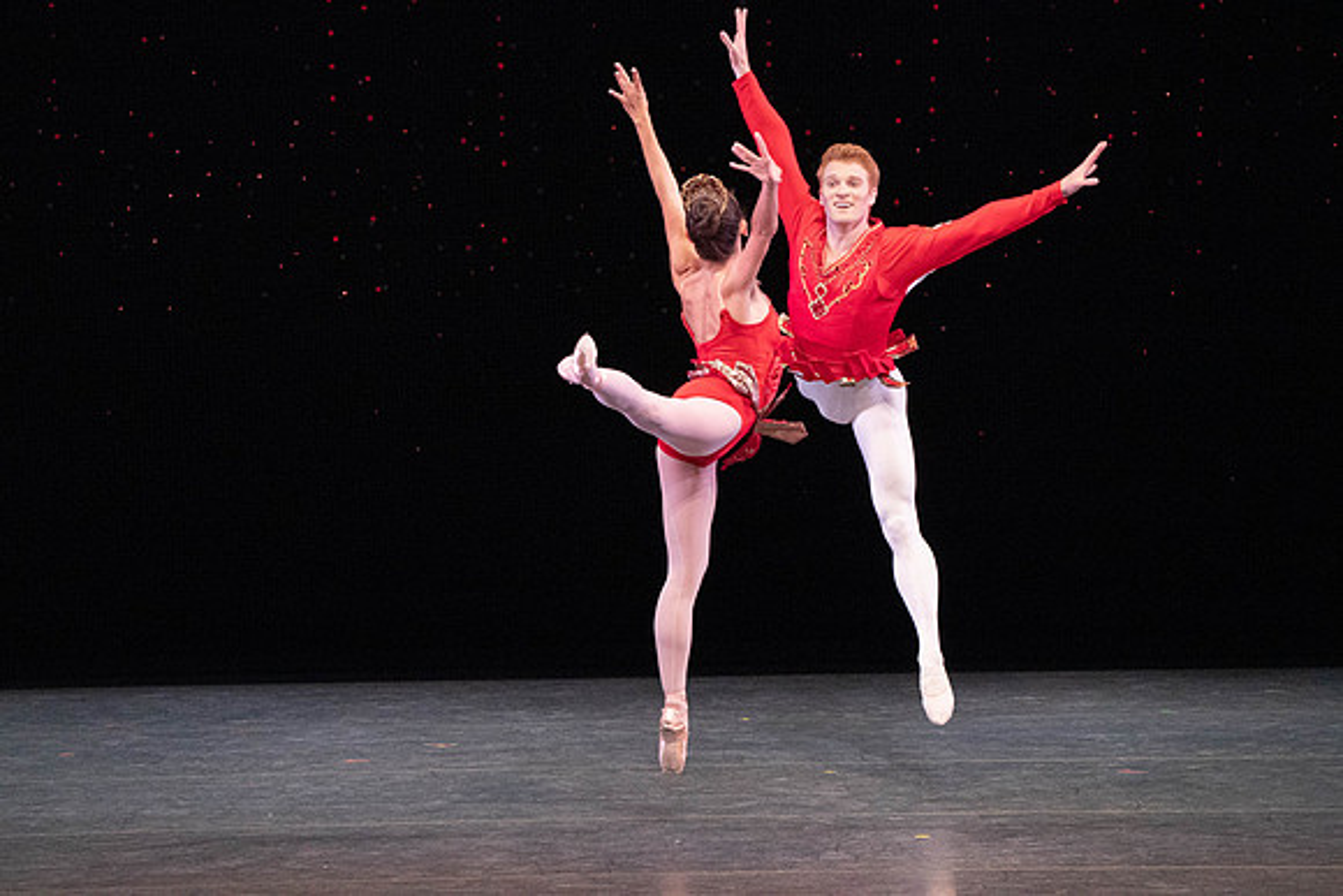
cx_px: 672
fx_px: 13582
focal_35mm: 364
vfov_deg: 3.8
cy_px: 448
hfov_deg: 5.7
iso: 16000
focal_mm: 364
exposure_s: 1/500
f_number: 10
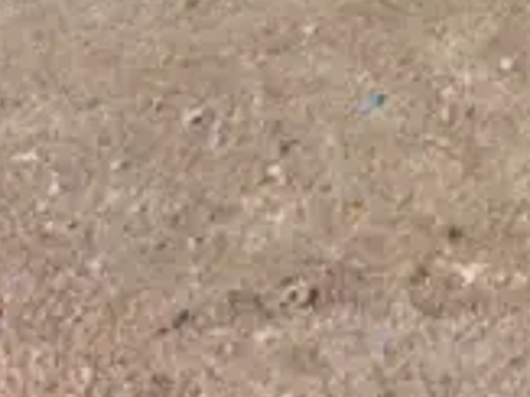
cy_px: -348
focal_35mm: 98
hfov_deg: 16.3
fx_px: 1499
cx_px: 995
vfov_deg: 13.3
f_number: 7.7
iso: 80
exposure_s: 1/320
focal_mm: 4.5
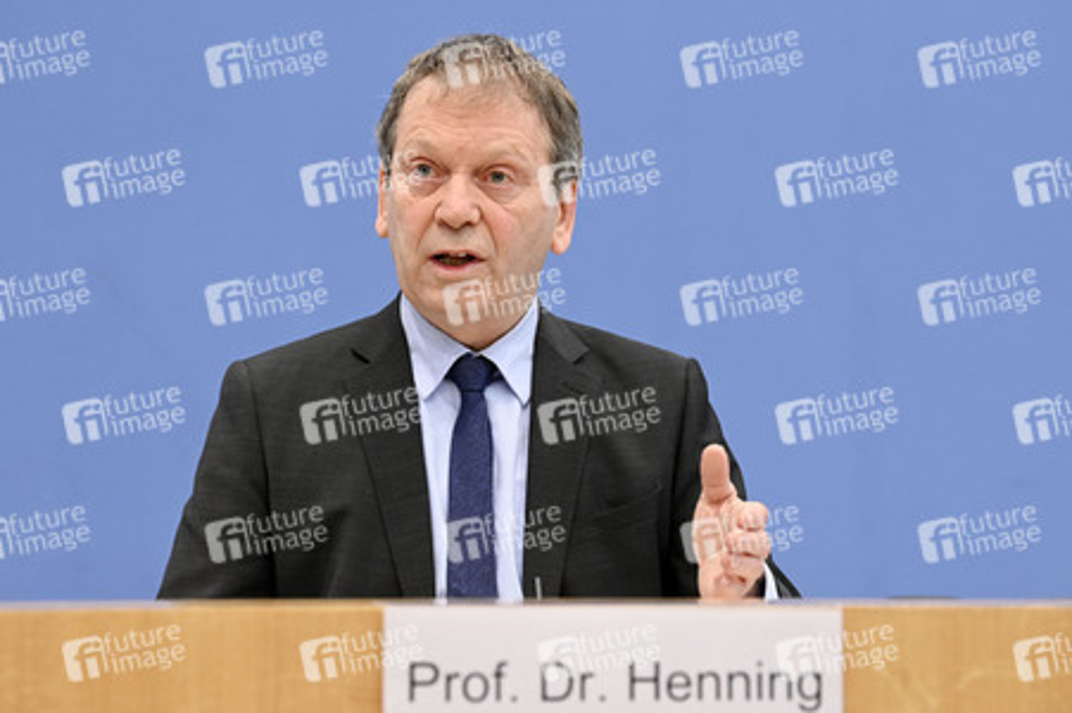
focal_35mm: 86
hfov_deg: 23.7
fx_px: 2559
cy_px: 356
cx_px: 536
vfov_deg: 15.9
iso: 3200
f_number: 5
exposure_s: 1/500
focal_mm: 86
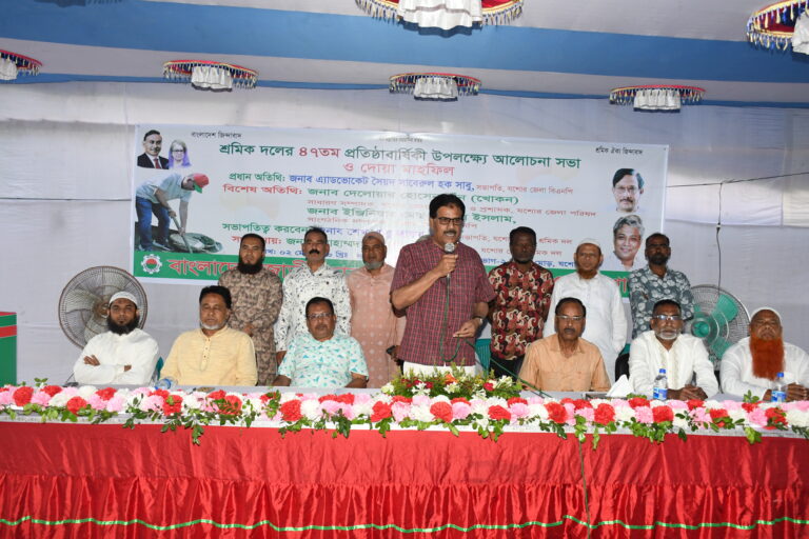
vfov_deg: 43.6
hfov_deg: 61.9
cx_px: 404
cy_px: 270
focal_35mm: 30
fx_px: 674
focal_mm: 20
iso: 1250
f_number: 5.6
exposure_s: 1/160
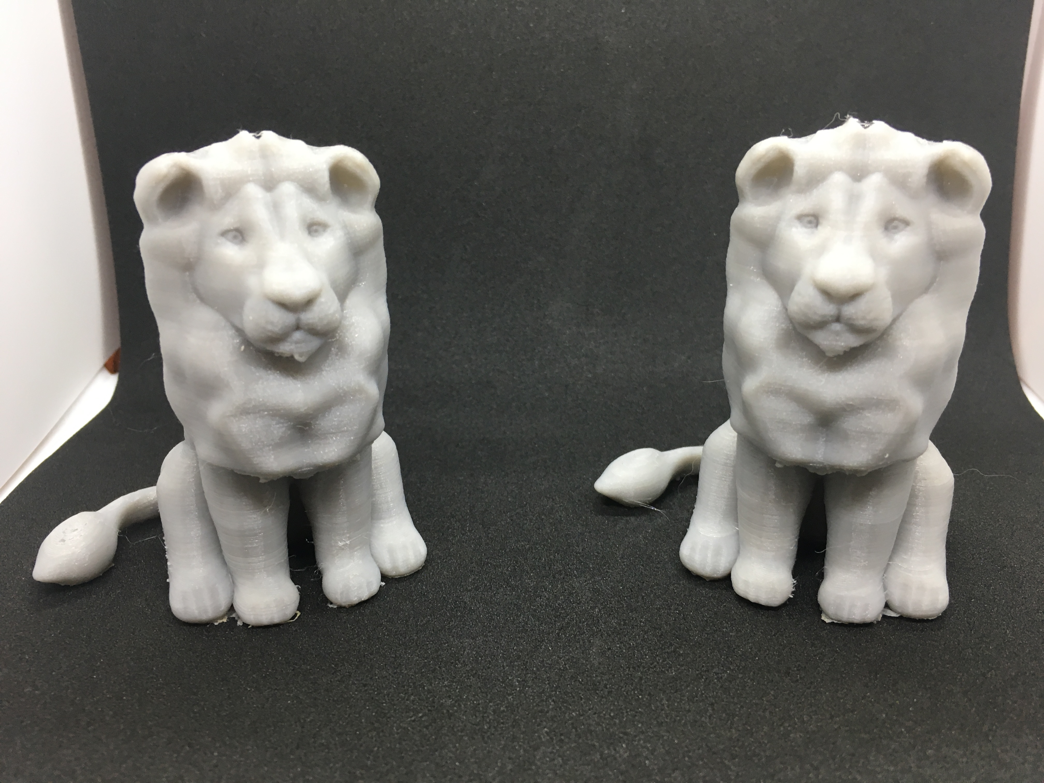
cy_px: 392
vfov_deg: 48.2
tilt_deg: -23.2
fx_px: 875
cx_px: 522
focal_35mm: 29
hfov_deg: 61.7
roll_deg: +0.8
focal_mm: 4.15
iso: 80
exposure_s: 1/30
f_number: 2.2
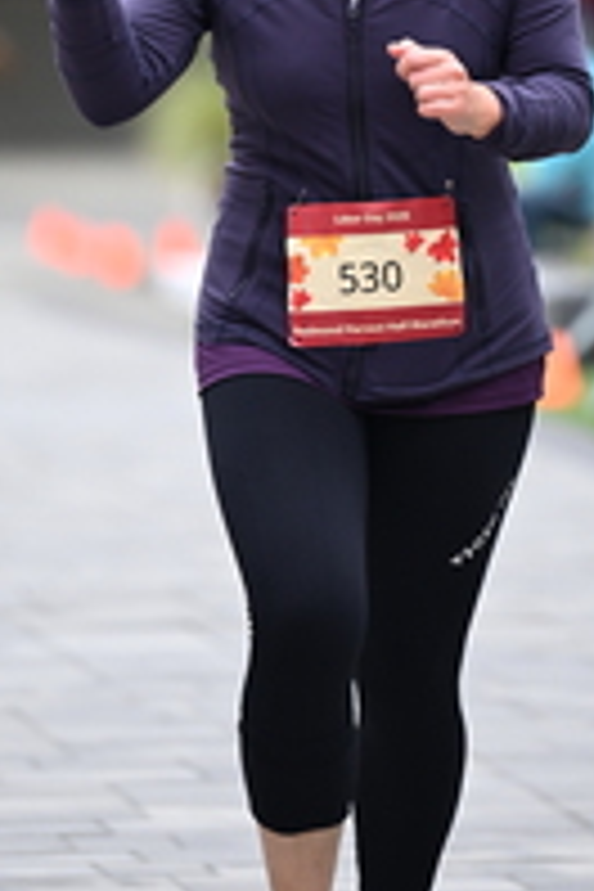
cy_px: -117
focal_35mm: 513
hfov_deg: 2.7
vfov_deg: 4.0
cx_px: 317
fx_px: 12696
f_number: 2.8
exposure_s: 1/1600
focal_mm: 185
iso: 640
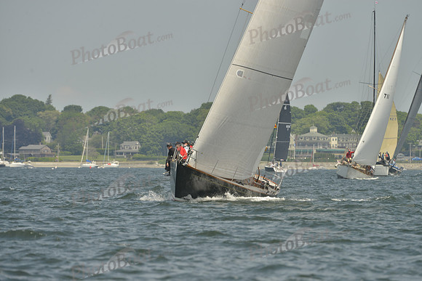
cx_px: 211
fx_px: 4690
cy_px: 140
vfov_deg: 3.4
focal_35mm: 400
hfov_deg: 5.2
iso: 280
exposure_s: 1/1000
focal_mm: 400
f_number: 9
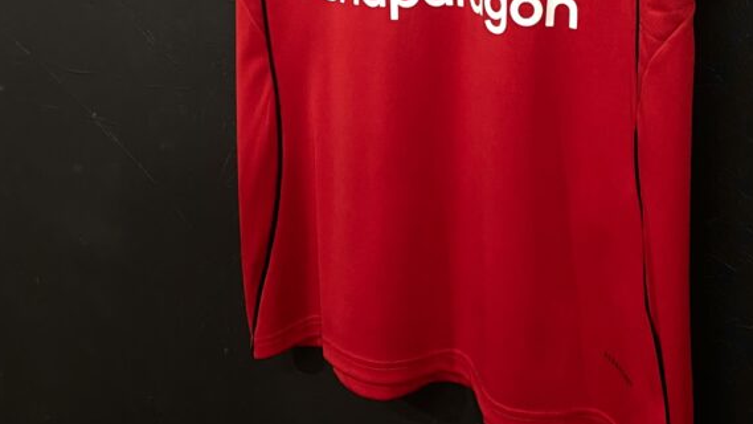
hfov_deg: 40.2
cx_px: 492
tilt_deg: -6.4
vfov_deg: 21.6
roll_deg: +0.0
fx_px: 1018
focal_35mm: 51
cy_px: -97
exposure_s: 1/60
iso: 250
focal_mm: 4.25
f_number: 1.8
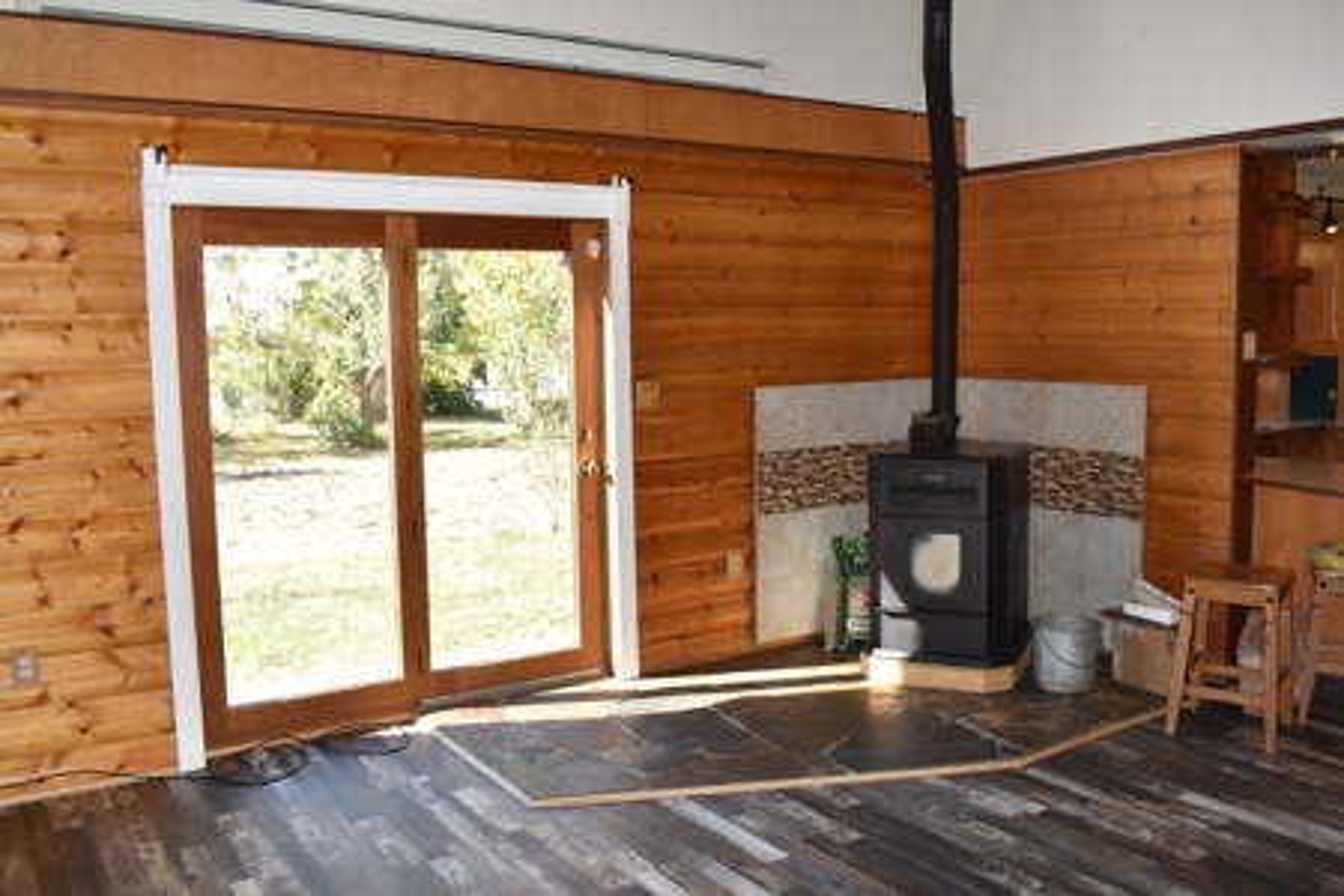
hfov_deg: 59.5
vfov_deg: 41.7
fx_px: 1176
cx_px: 672
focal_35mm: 32
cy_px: 448
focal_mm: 21
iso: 360
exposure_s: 1/125
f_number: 5.6
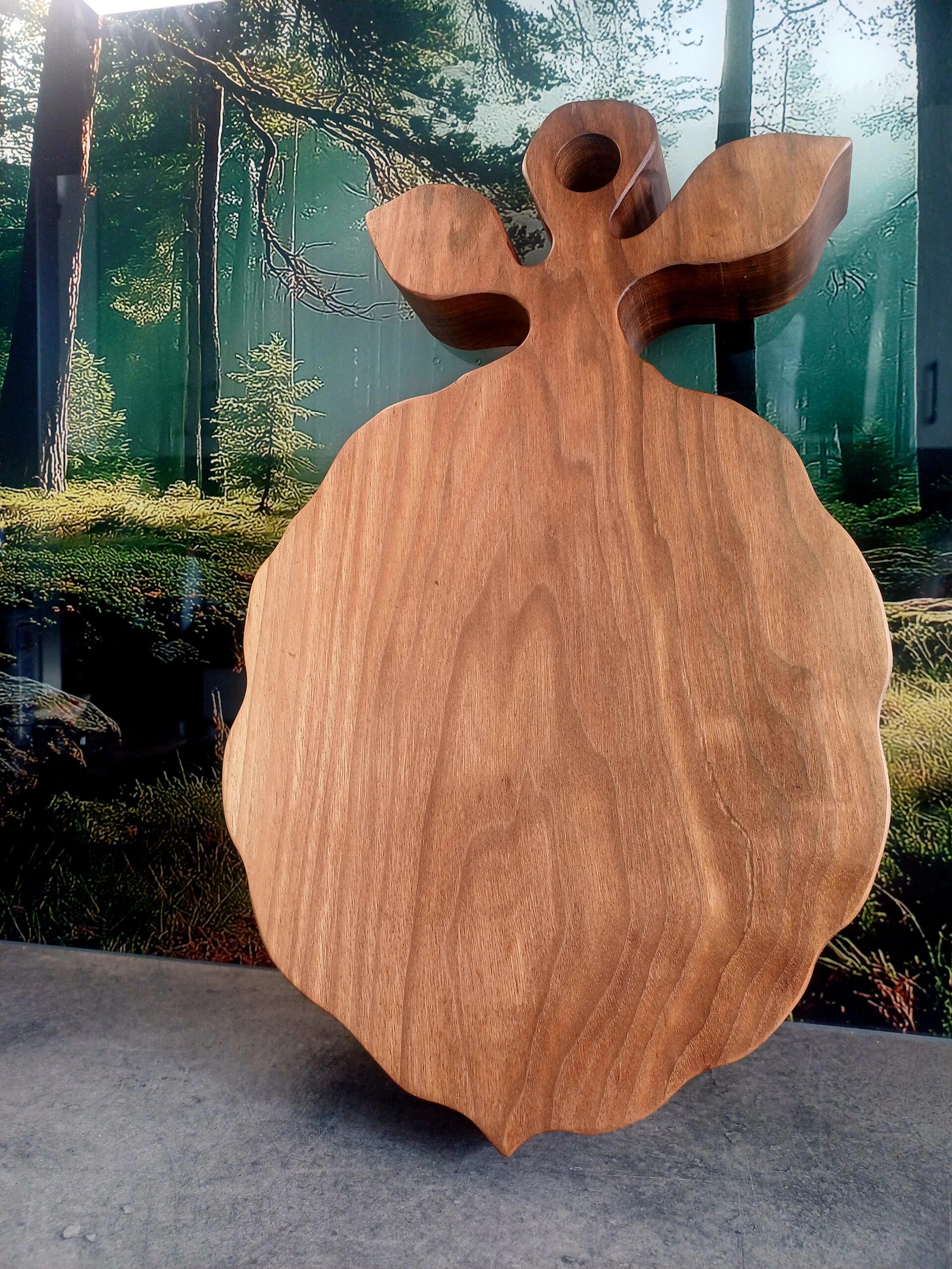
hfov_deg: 54.9
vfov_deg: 69.4
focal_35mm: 25
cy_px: 634
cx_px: 476
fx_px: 917
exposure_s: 1/50
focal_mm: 4.65
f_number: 1.8
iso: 160
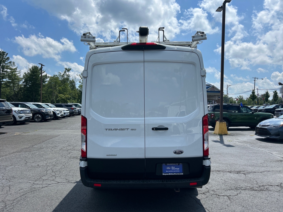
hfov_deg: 67.3
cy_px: 106
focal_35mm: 26
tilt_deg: +0.5
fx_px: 213
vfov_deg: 53.1
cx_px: 142
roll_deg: -1.7
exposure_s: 1/6211
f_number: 1.5
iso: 50
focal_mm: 5.7
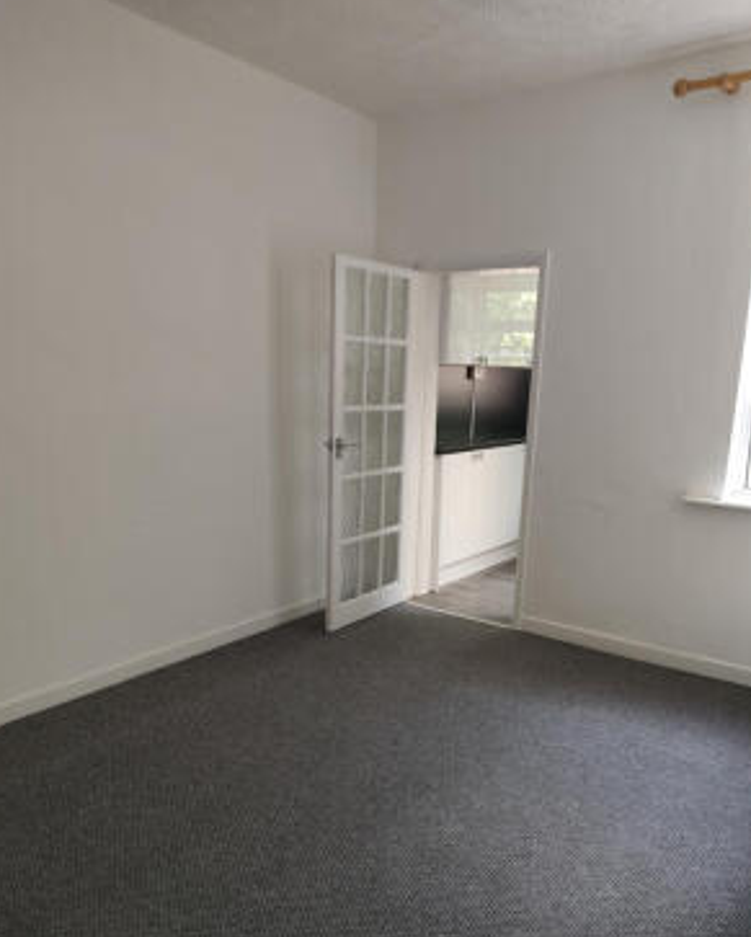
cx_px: 366
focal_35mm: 27
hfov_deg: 53.2
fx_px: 749
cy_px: 543
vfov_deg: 63.7
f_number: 1.65
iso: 320
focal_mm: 6.19
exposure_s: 1/50
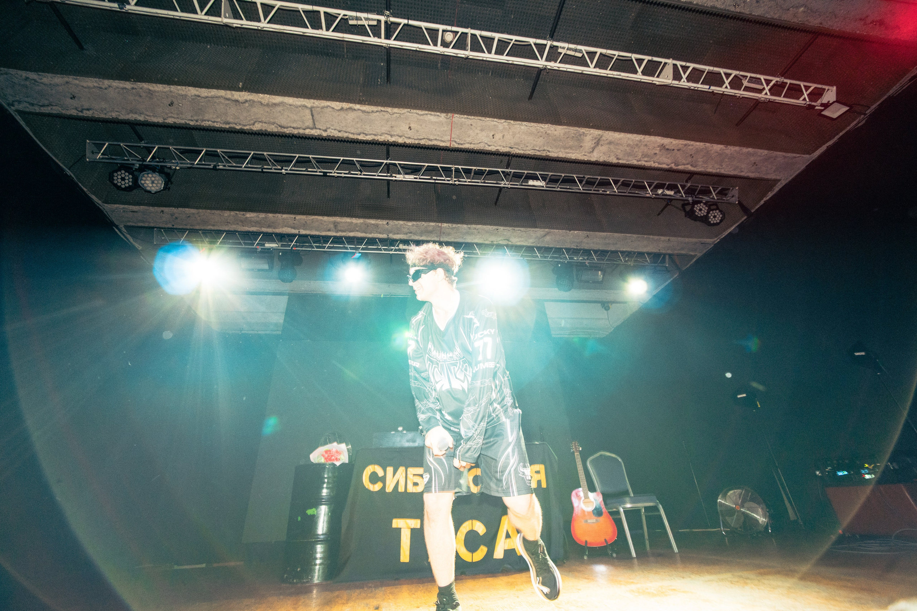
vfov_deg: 83.3
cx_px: 458
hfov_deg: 106.3
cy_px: 306
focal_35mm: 14
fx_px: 344
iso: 2000
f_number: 2.8
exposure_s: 1/30
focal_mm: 9
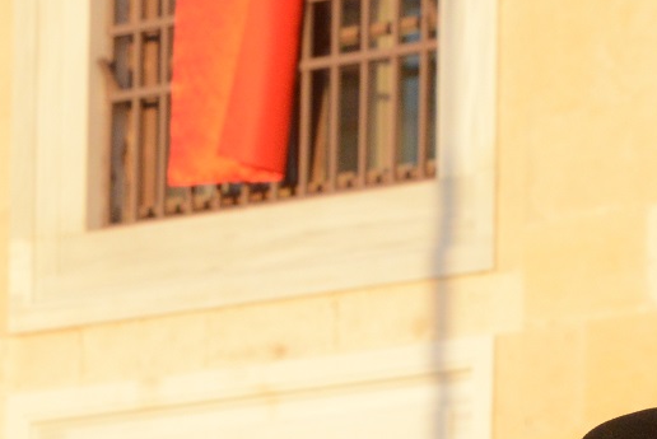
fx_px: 7927
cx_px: 540
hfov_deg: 4.7
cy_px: 477
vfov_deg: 3.2
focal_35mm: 434
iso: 2500
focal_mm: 112
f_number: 16
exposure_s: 1/250
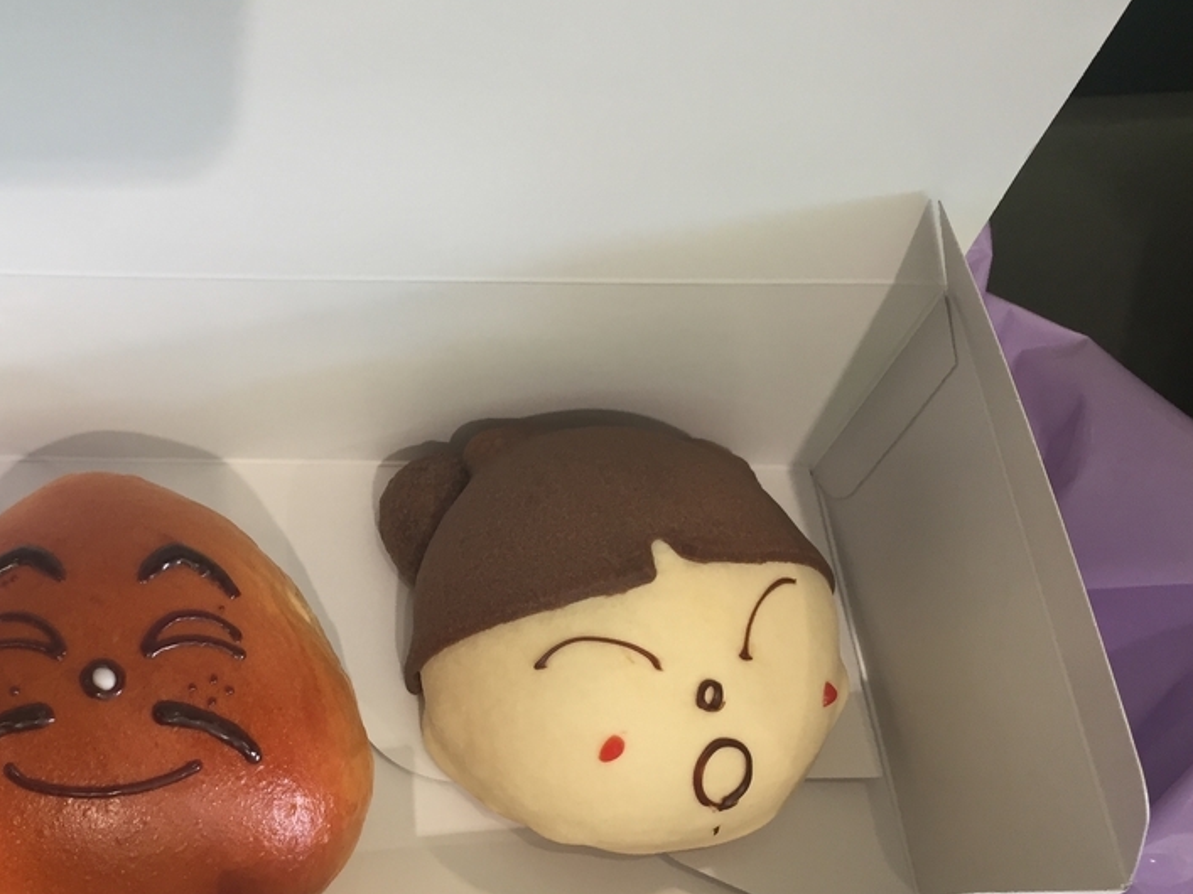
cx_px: 348
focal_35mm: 42
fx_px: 1447
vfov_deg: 34.3
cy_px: 508
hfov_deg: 43.8
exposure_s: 1/30
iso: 64
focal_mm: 4.15
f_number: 2.2
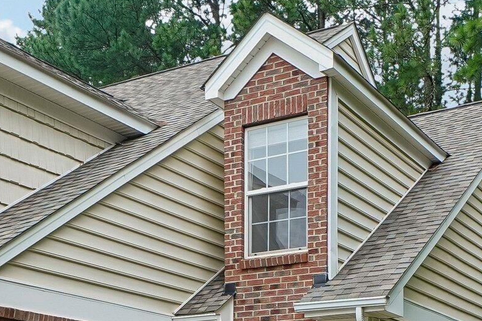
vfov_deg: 20.4
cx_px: 93
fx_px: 883
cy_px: 258
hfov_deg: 29.8
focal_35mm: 66
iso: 400
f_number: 8
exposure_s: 1/100
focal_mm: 17
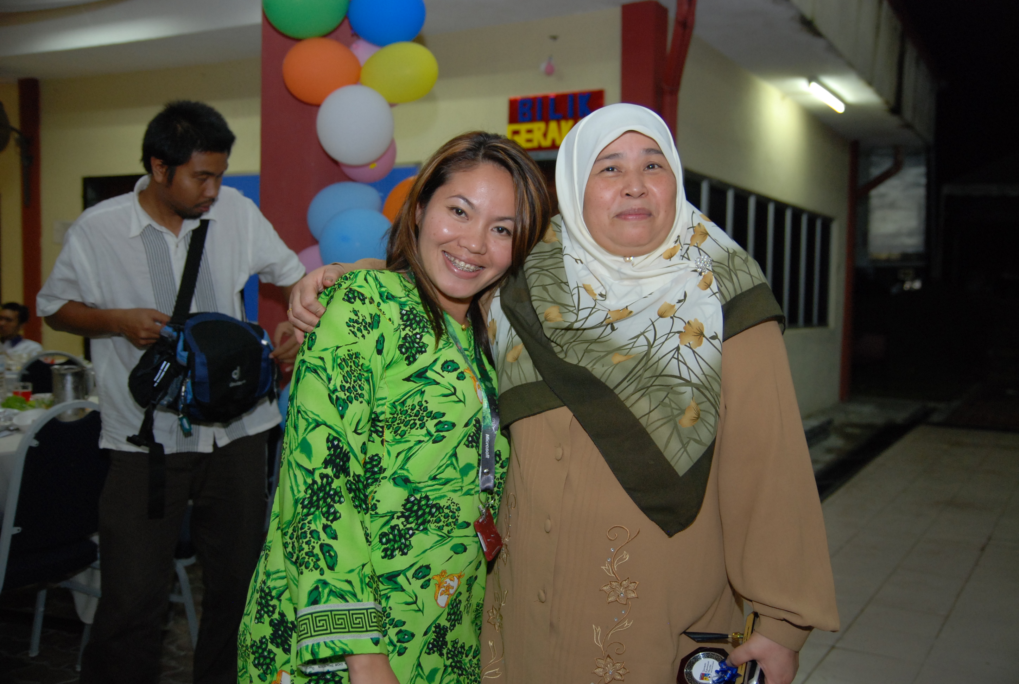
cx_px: 510
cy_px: 342
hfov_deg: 53.0
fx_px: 1021
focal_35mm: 36
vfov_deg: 37.0
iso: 500
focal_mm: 24
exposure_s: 1/80
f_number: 2.8
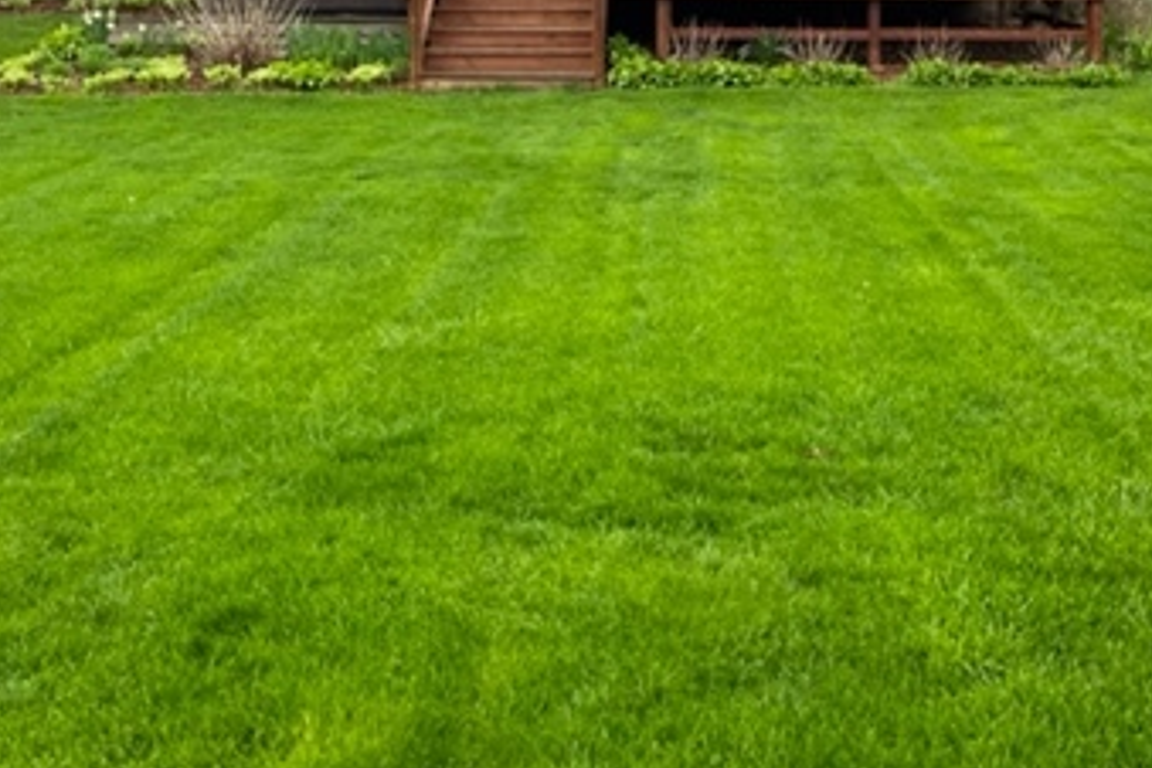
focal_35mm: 51
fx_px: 1632
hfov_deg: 38.8
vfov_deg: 25.4
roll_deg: +0.2
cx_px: 680
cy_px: 27
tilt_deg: -1.8
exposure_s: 1/204
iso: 40
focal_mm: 5.1
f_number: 1.6
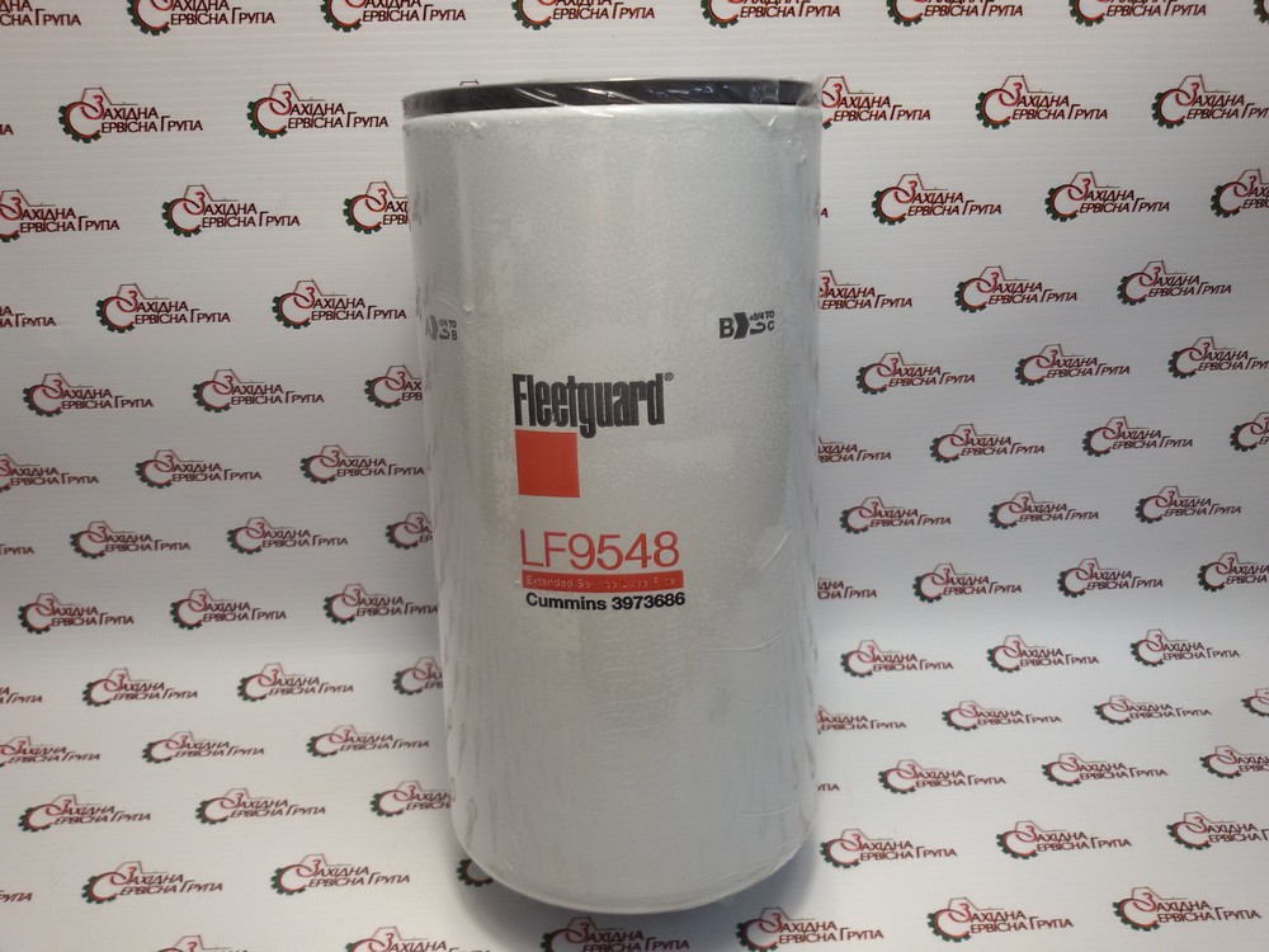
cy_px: 476
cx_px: 634
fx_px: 1136
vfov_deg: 45.4
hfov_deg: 58.4
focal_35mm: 31
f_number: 2.4
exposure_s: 1/50
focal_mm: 2.93
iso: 40
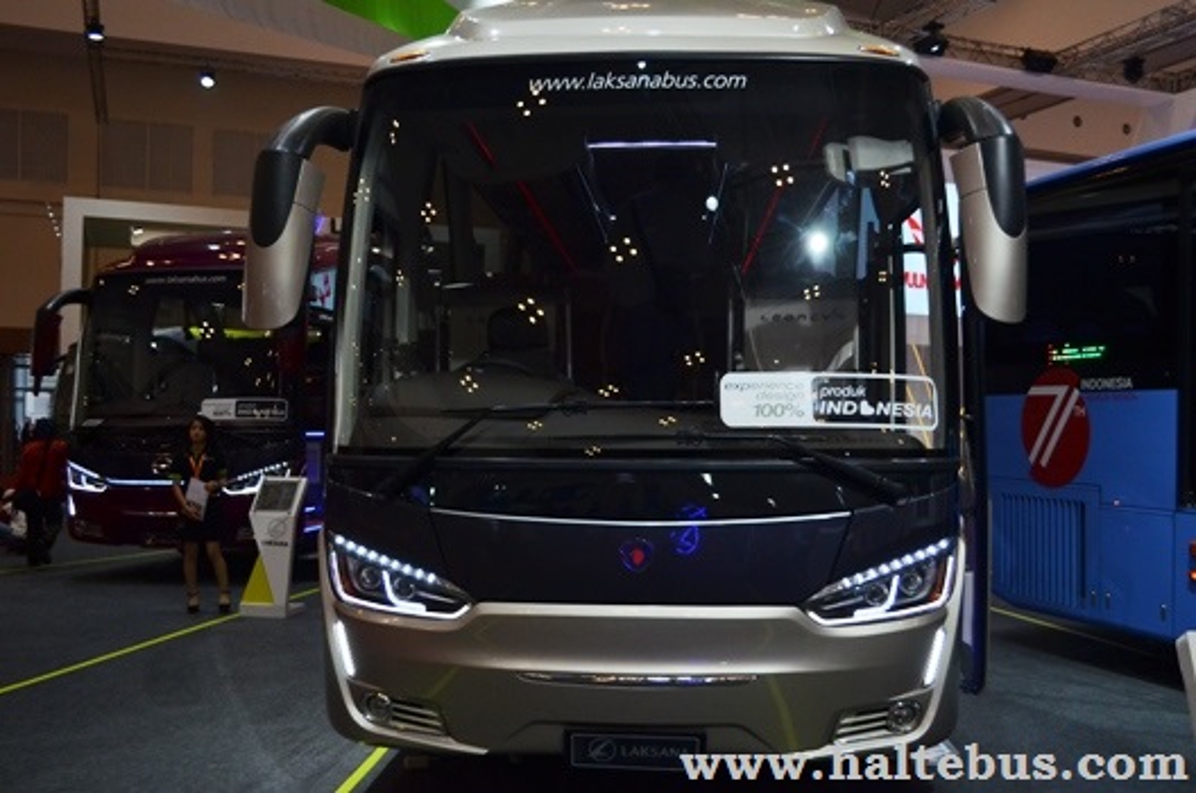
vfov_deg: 39.8
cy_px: 396
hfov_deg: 57.3
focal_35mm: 33
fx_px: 1094
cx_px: 598
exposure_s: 1/800
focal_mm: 22
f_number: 4
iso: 640
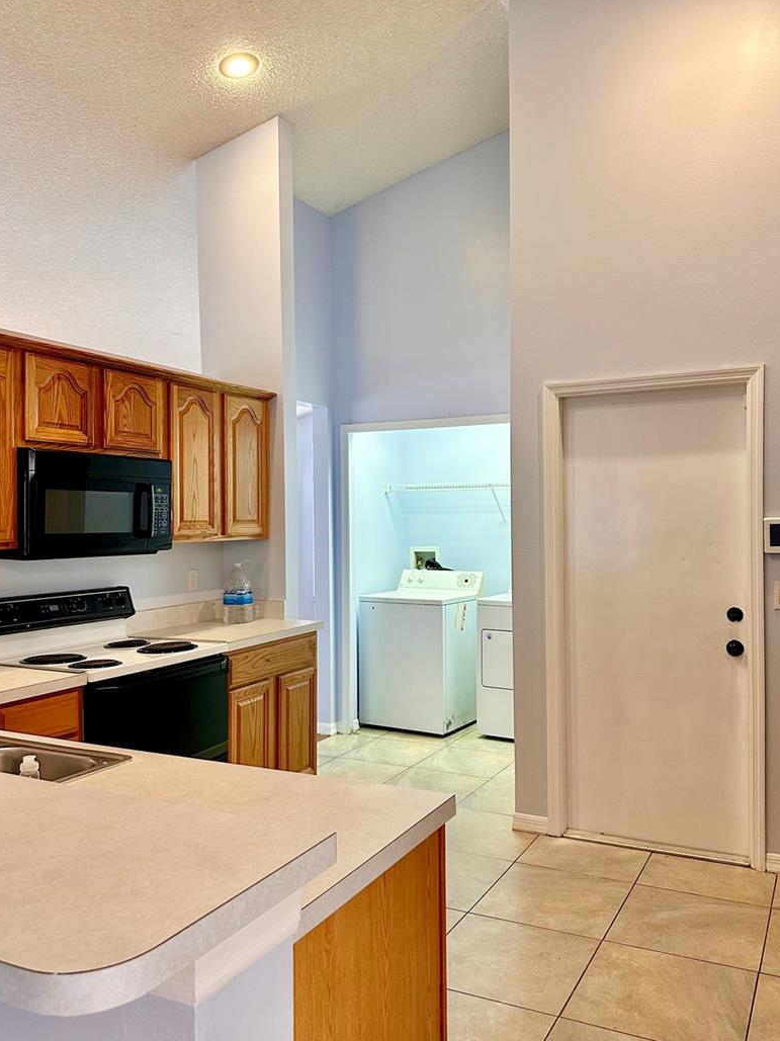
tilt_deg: +1.1
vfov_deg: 63.5
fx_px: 842
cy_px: 523
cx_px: 428
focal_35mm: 28
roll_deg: -0.6
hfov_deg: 49.6
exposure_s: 1/60
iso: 200
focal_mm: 6.86
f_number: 1.78
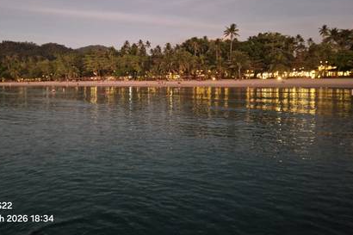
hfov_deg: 65.2
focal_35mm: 28
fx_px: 274
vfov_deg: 45.9
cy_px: 87
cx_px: 152
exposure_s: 1/25
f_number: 1.8
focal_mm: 5.4
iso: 1000
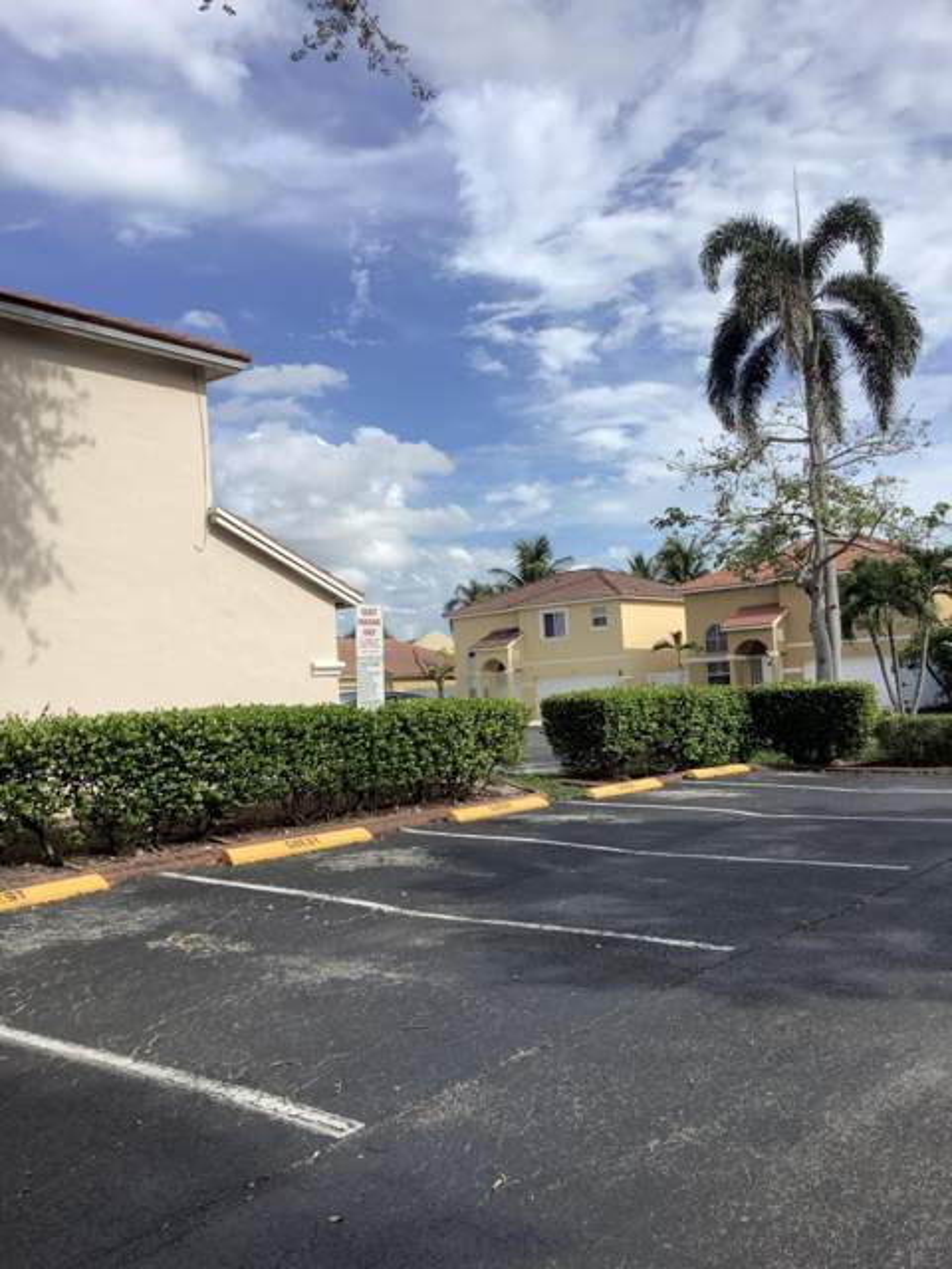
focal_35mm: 31
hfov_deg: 45.4
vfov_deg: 58.4
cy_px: 634
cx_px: 476
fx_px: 1137
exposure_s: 1/1631
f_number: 2.4
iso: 25
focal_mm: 3.3
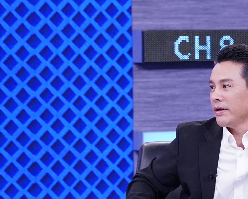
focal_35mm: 271
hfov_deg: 7.1
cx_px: 332
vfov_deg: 5.7
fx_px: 1989
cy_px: 69
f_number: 5
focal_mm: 105
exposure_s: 1/250
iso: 3200
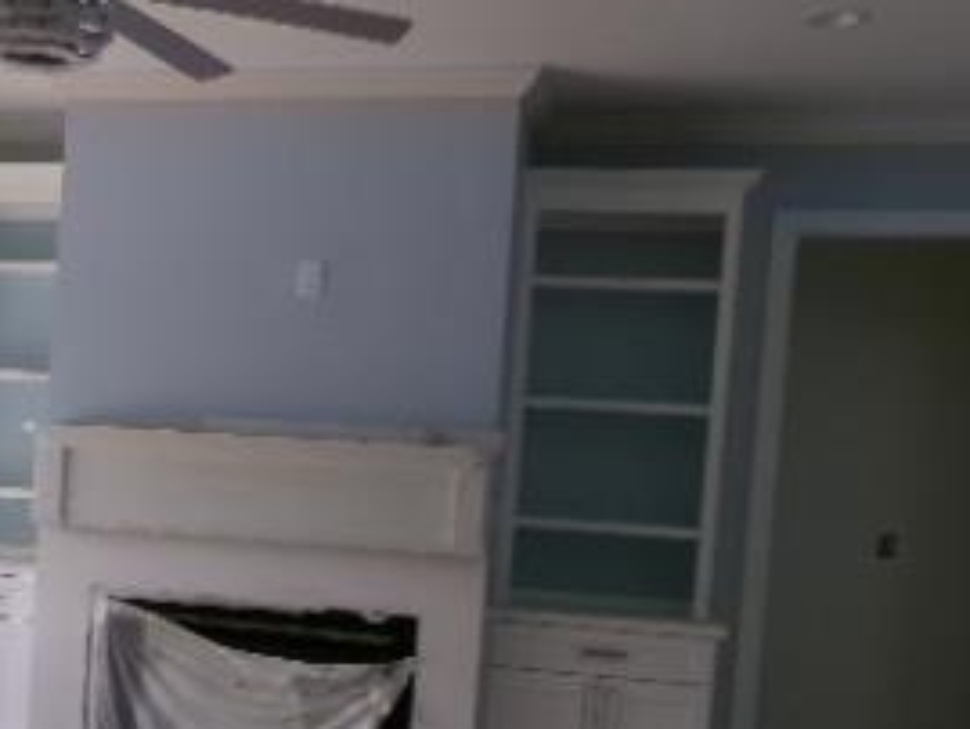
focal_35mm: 57
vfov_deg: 25.3
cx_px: 166
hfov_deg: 32.6
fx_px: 1598
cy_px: 577
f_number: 3.7
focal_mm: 4.3
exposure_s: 1/28
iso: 200
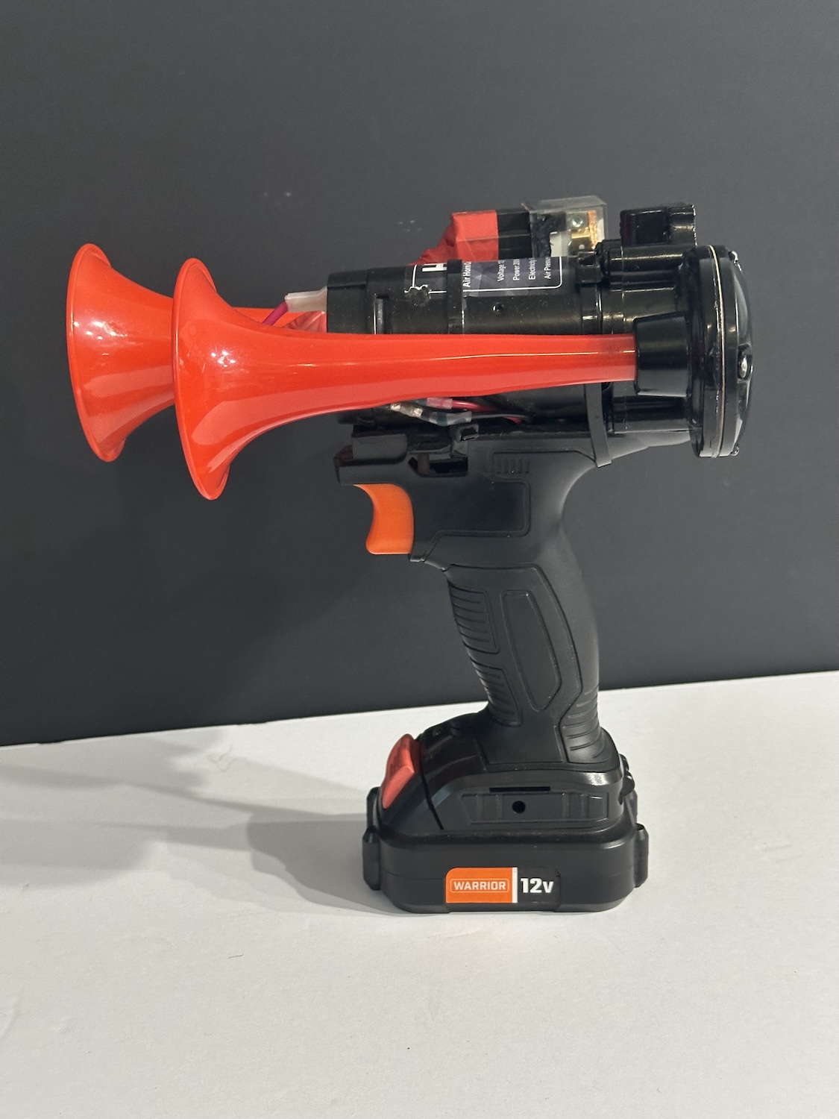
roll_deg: +1.3
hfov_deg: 30.3
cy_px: 560
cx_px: 420
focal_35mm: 48
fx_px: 1551
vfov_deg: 39.7
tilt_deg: -16.8
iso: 250
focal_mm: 6.86
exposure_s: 1/40
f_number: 1.78
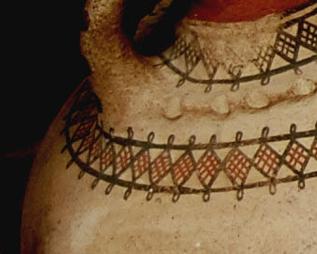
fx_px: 3060
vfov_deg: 4.7
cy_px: 24
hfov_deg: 5.2
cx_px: 1323
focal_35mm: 326
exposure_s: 1/125
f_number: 4
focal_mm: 26
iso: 200
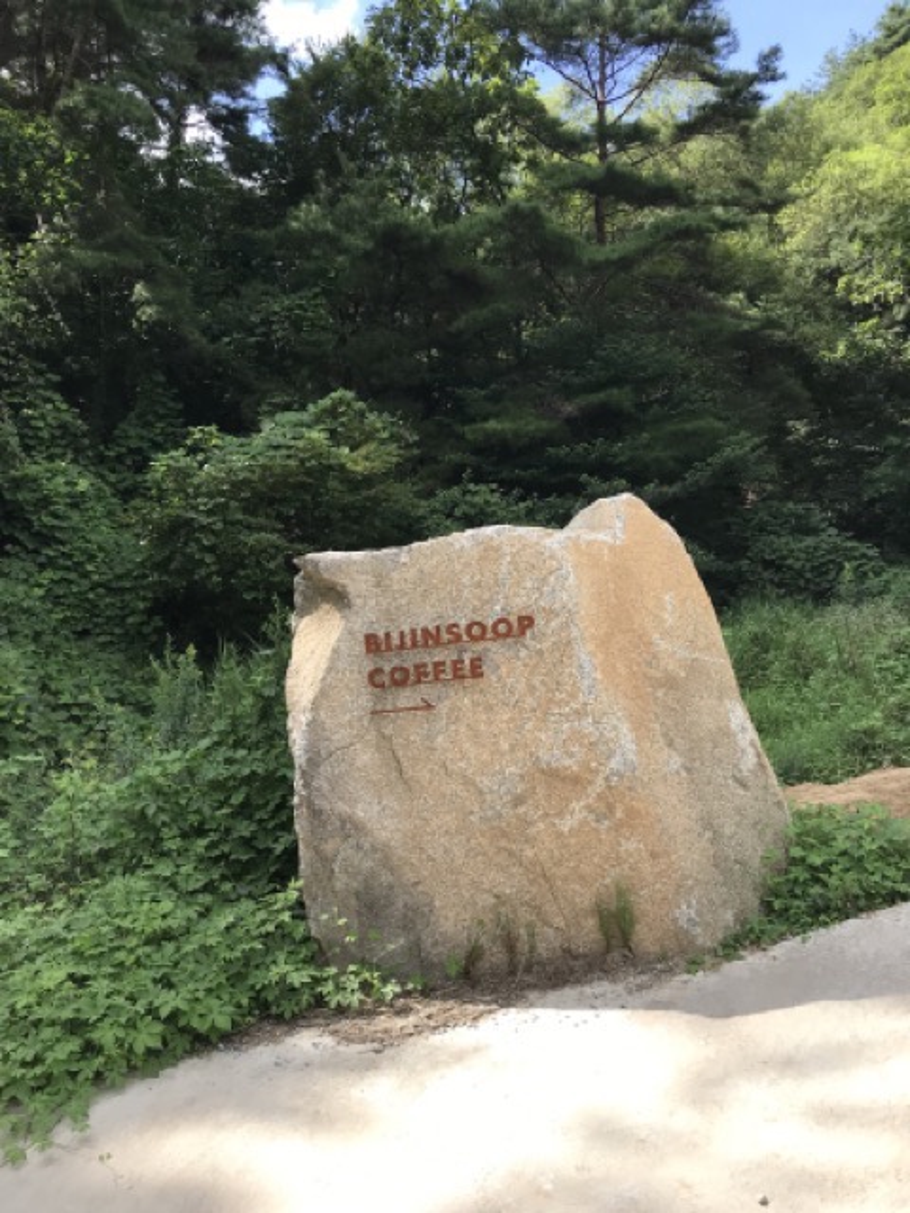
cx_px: 455
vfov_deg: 63.4
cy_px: 606
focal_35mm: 28
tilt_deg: +6.0
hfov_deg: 49.7
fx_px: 981
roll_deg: +6.3
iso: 20
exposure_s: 1/798
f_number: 1.8
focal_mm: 3.99
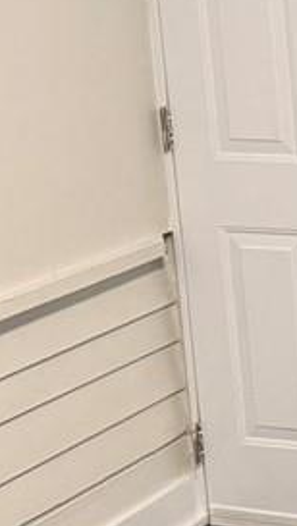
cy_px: 110
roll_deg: +1.2
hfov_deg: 10.0
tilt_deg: -8.9
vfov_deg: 21.5
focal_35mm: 98
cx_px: 816
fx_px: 1369
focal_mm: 6.76
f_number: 1.78
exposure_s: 1/60
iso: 400
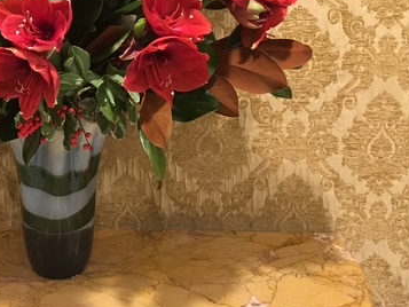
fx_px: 615
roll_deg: +1.6
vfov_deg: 27.2
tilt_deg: -11.7
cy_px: 38
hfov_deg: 35.5
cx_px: 76
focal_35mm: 52
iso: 250
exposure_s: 1/15
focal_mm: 4.15
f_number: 2.2
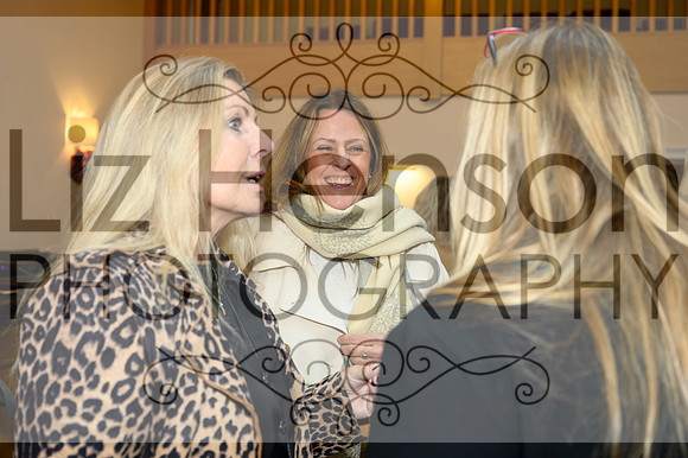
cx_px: 321
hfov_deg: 46.8
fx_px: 795
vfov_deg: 32.1
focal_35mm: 42
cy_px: 214
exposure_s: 1/160
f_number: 4
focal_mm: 39
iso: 1250
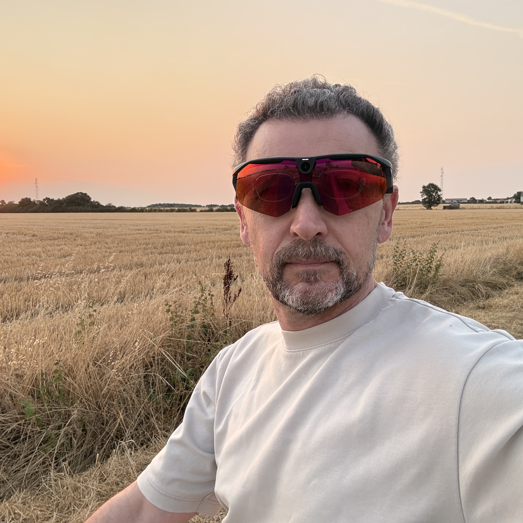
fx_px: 479
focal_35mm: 28
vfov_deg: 57.3
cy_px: 253
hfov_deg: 57.3
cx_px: 247
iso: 64
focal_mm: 2.69
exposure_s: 1/230
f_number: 1.9
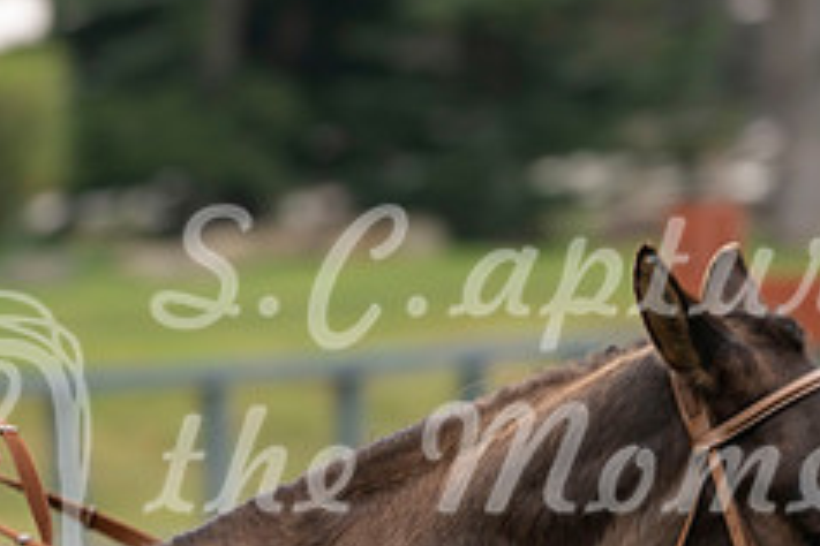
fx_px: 13096
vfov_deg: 2.4
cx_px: 86
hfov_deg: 3.6
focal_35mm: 575
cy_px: 475
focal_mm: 235
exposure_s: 1/250
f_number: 5.6
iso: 200
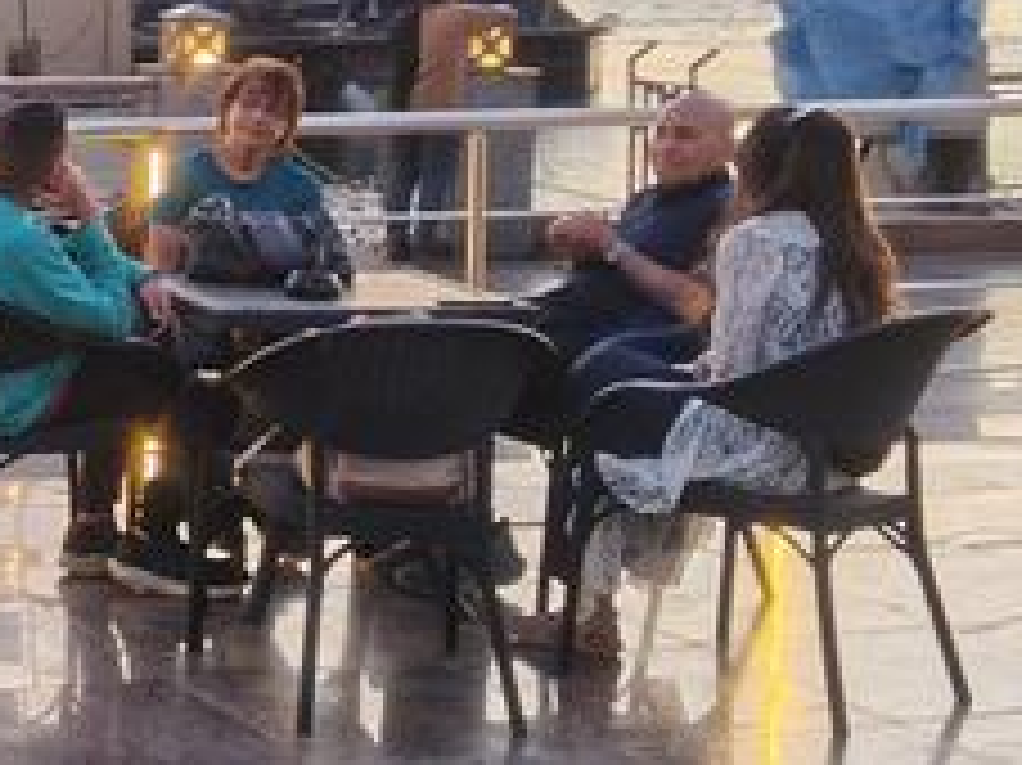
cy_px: 180
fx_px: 2390
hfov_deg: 20.3
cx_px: -563
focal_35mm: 81
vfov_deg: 18.1
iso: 1385
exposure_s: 1/33.3
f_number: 1.6
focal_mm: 4.11
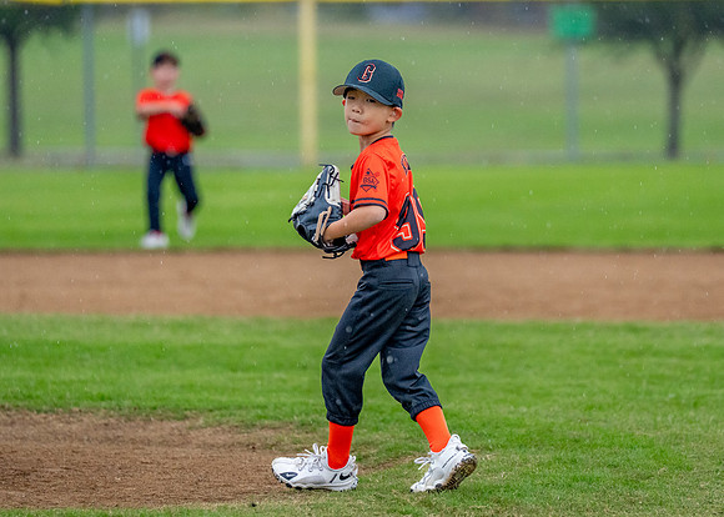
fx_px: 6443
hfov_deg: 6.4
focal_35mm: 313
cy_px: 235
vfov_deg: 4.6
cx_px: 431
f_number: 2.8
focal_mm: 200
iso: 2000
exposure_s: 1/1000
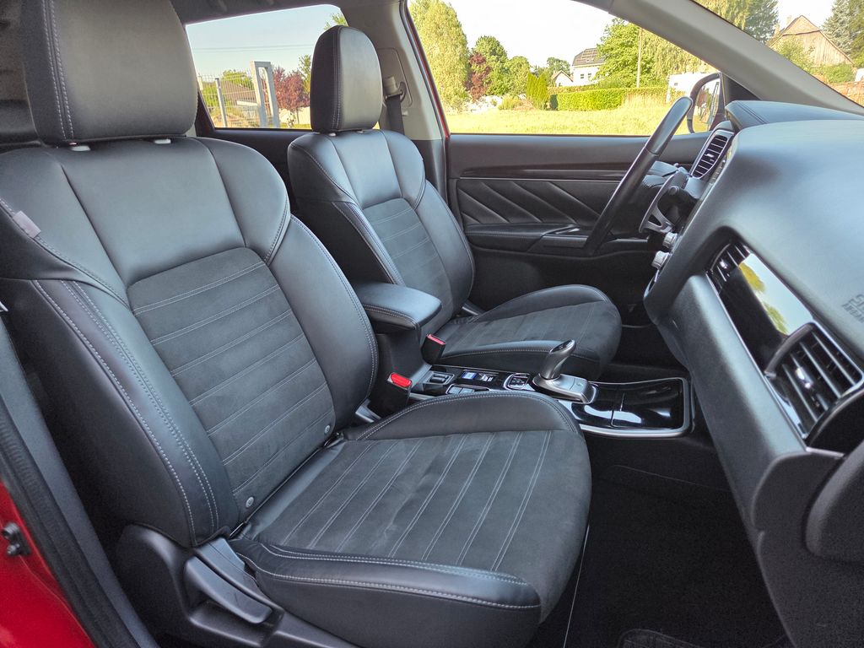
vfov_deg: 58.9
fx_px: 574
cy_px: 324
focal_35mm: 23
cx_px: 432
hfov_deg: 73.9
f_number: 1.8
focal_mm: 5.4
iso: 125
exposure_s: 1/180
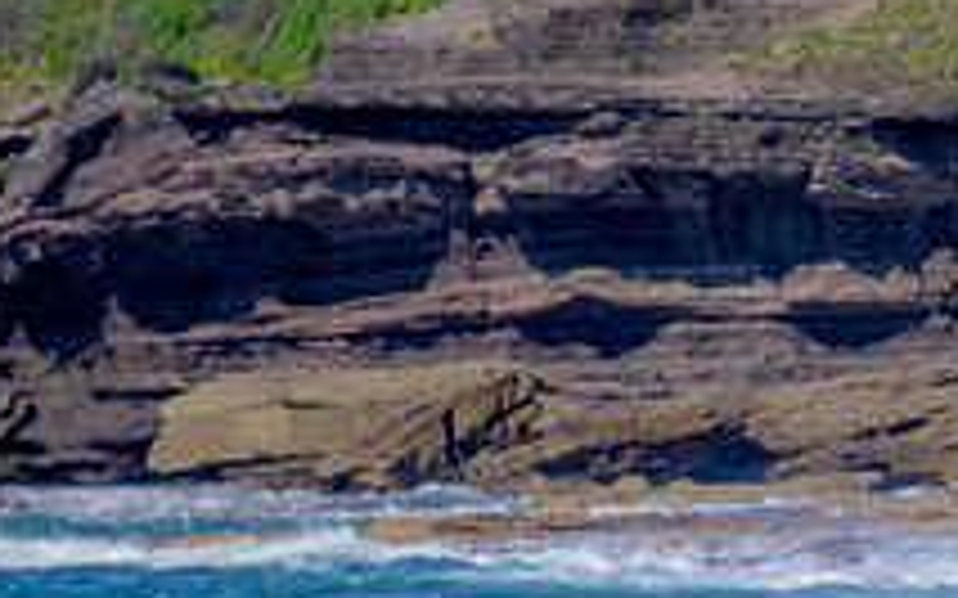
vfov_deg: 0.6
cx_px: 1061
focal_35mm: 2221
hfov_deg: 0.9
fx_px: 57972
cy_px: 704
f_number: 11
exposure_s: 1/1000
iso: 720
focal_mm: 800
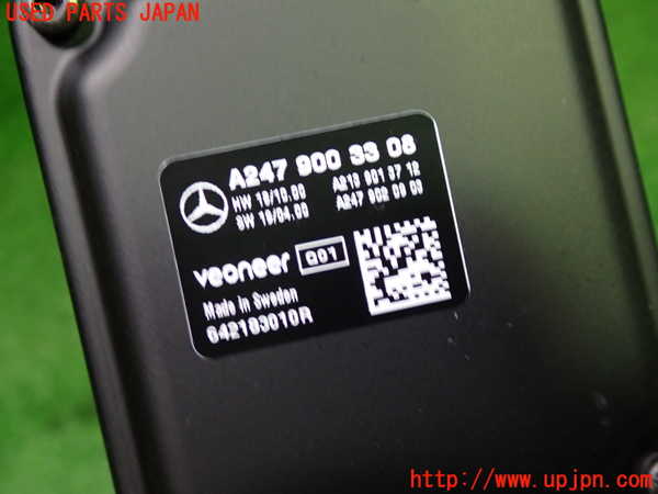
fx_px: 779
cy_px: 247
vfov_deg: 35.1
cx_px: 329
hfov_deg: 45.8
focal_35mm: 41
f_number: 2.8
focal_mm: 7.31
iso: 250
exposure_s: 1/40
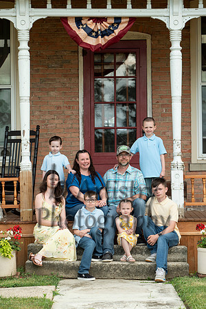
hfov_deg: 11.4
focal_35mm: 120
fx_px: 1030
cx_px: 103
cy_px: 154
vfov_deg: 17.1
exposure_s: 1/125
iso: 320
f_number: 5.6
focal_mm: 120
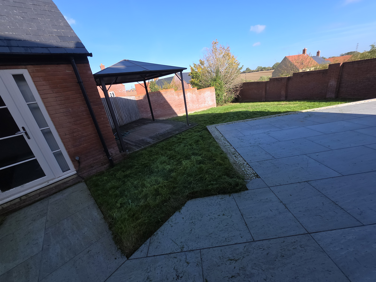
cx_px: 188
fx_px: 141
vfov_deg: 89.9
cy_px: 141
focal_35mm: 13
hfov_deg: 106.2
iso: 20
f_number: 1.9
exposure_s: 1/430
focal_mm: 2.2
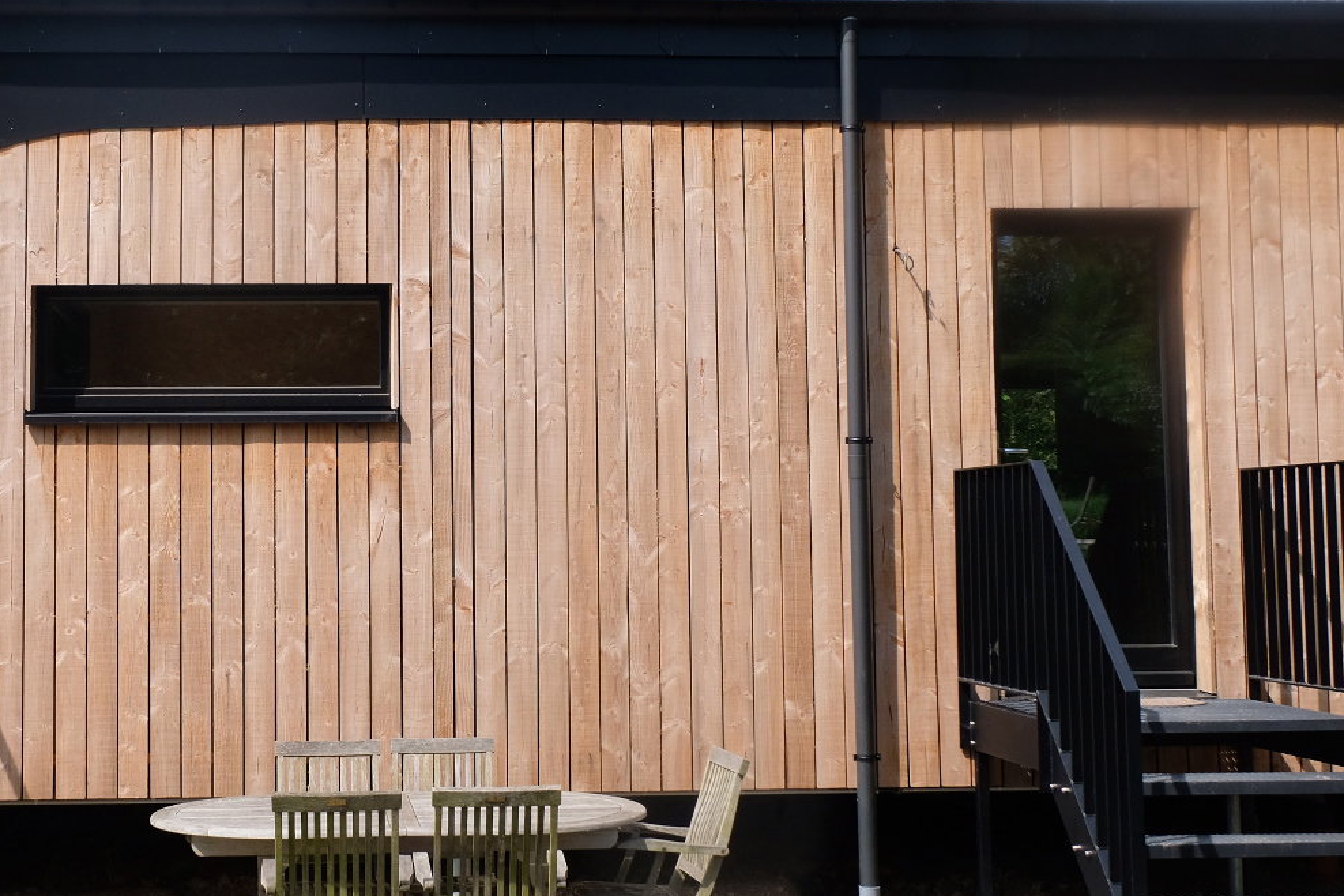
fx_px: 2016
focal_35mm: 54
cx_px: 432
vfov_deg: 25.0
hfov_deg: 36.4
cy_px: 369
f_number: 8
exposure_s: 1/400
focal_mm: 20.1
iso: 400
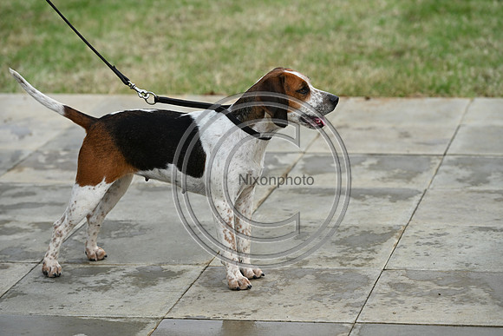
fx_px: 1887
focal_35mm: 135
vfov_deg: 10.2
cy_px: 168
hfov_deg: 15.2
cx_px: 252
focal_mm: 135
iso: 360
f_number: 4.5
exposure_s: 1/1000
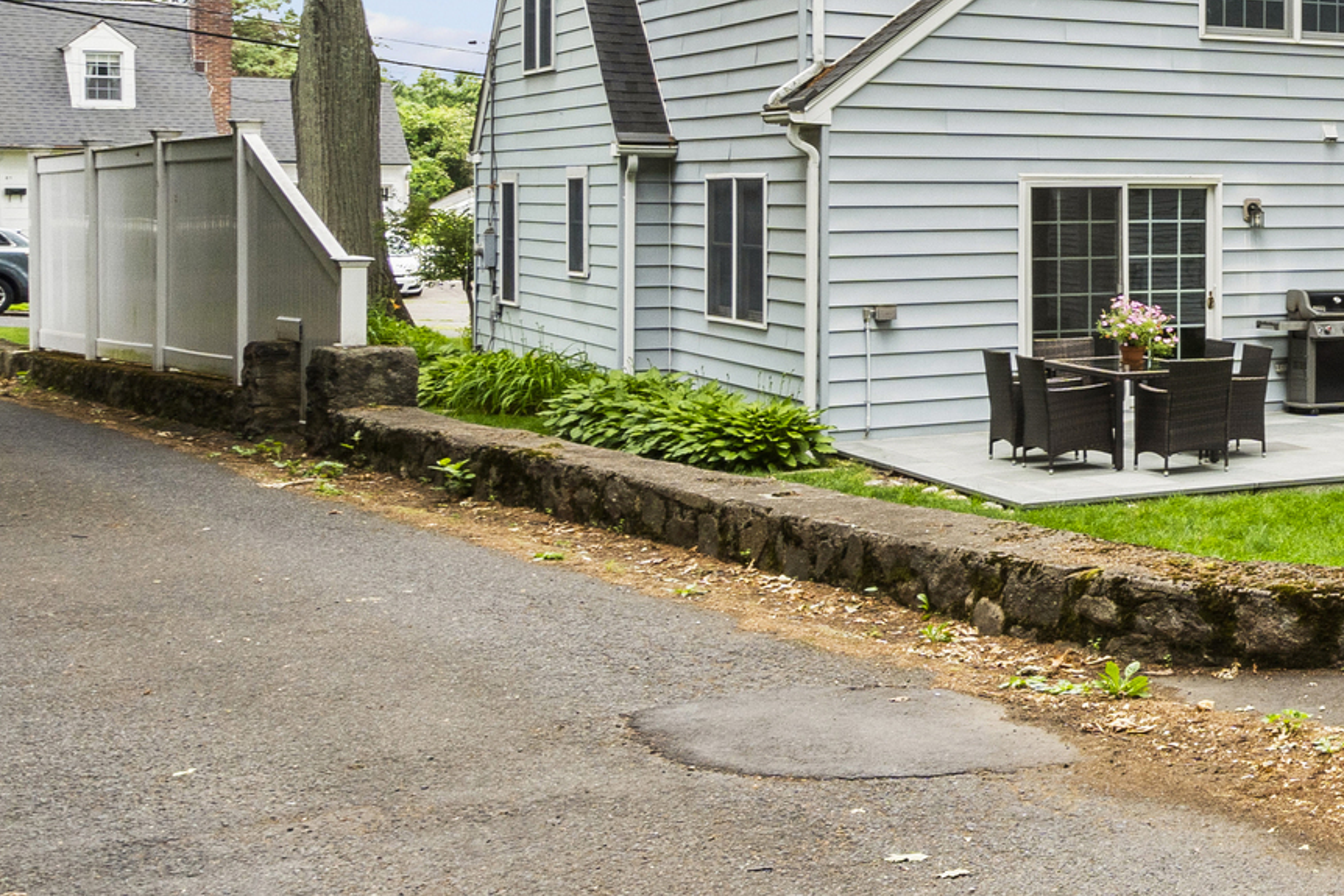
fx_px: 2128
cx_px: 1860
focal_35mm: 57
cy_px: 209
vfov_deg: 23.5
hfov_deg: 27.5
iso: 200
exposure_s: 1/5
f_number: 9
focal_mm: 16
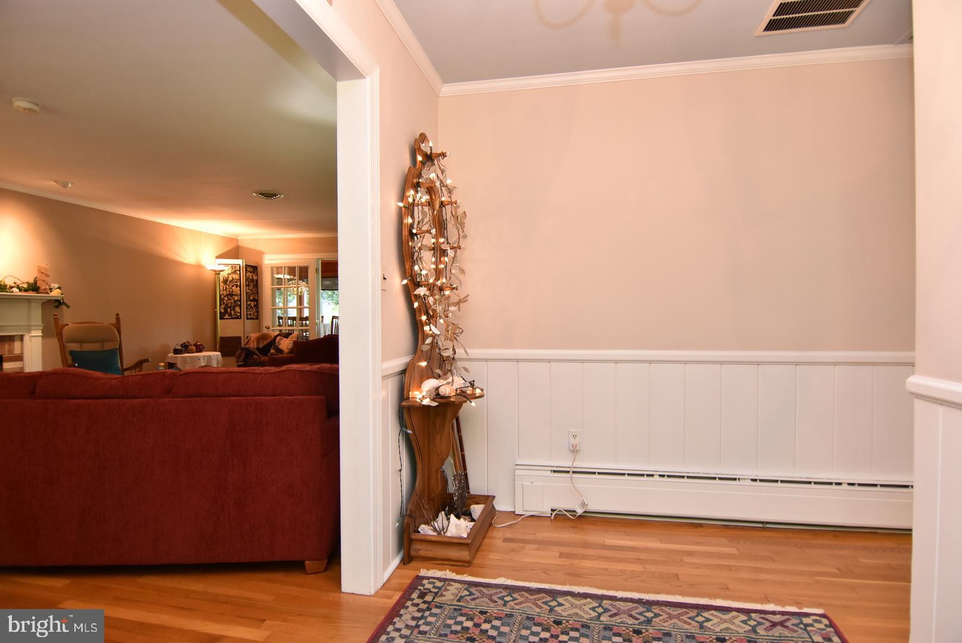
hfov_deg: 90.0
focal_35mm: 18
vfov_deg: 67.5
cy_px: 322
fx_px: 481
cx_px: 481
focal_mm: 12
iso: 800
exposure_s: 1/40
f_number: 5
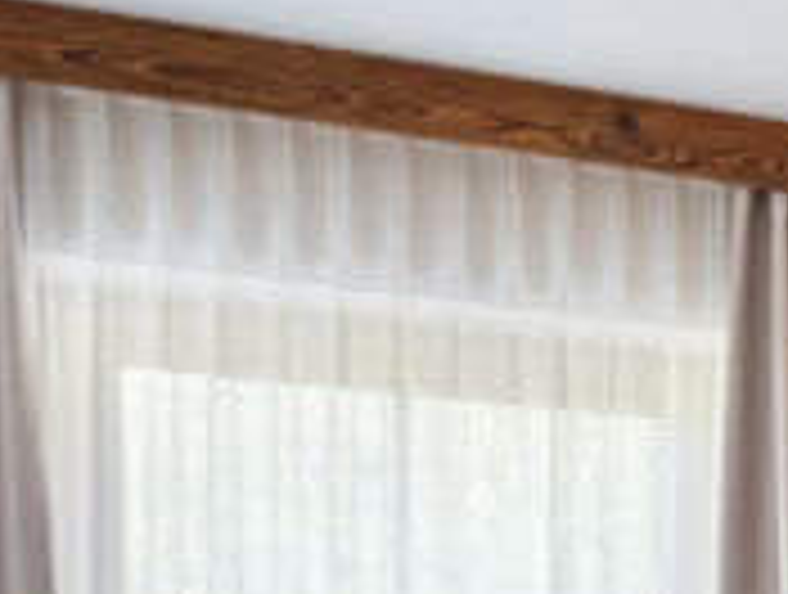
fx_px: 2304
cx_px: 1576
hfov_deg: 15.5
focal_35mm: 101
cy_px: 972
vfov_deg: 13.6
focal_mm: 18
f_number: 13
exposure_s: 1/5
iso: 250
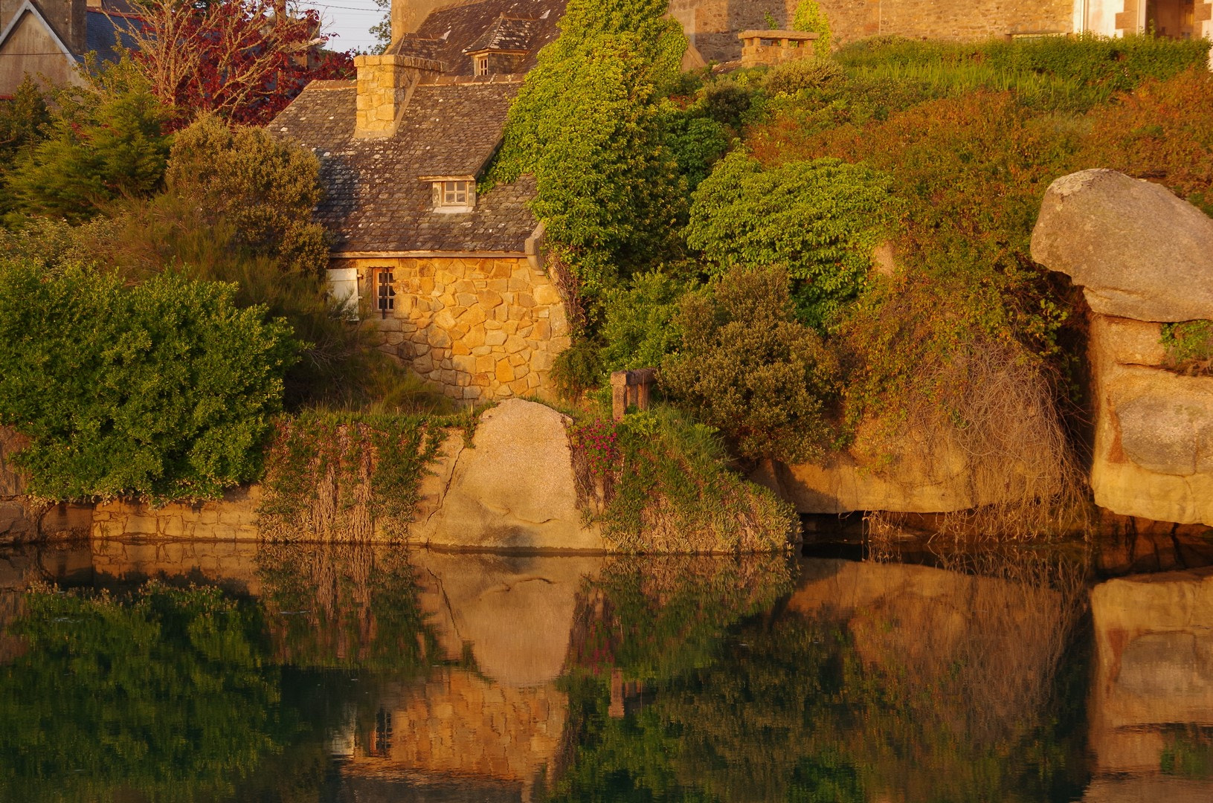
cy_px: 402
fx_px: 2925
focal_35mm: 87
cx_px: 606
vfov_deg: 15.6
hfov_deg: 23.4
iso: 400
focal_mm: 57.5
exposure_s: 1/100
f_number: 8
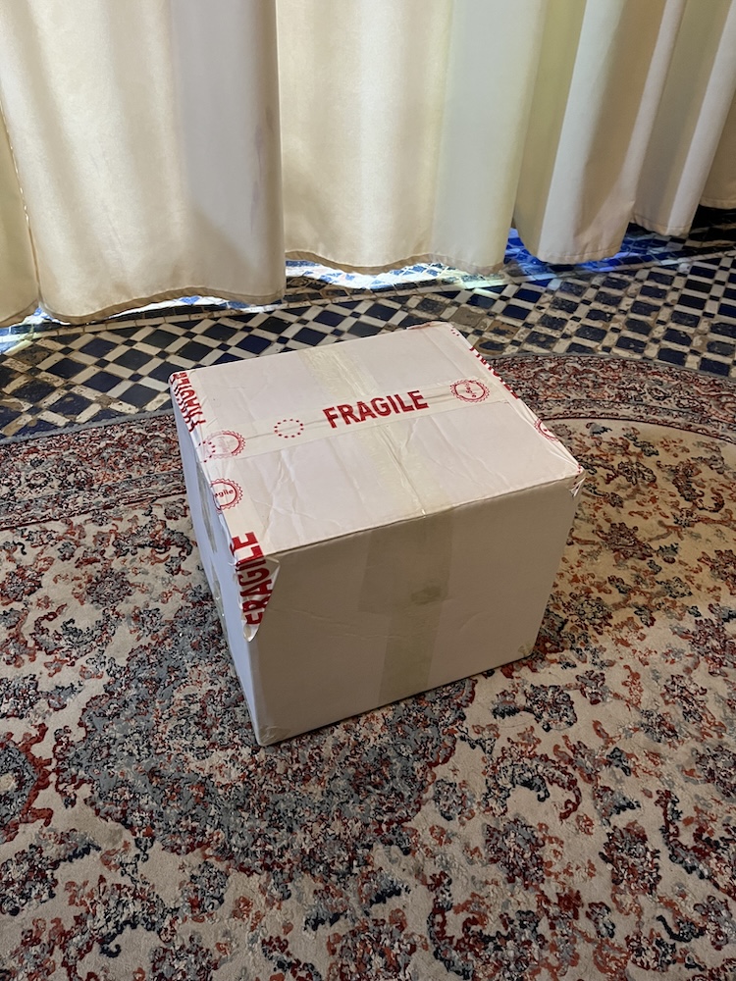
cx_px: 368
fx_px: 737
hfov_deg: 53.1
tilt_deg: -43.0
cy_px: 490
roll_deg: -2.3
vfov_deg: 67.3
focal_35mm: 26
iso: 400
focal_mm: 5.1
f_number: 1.6
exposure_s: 1/50
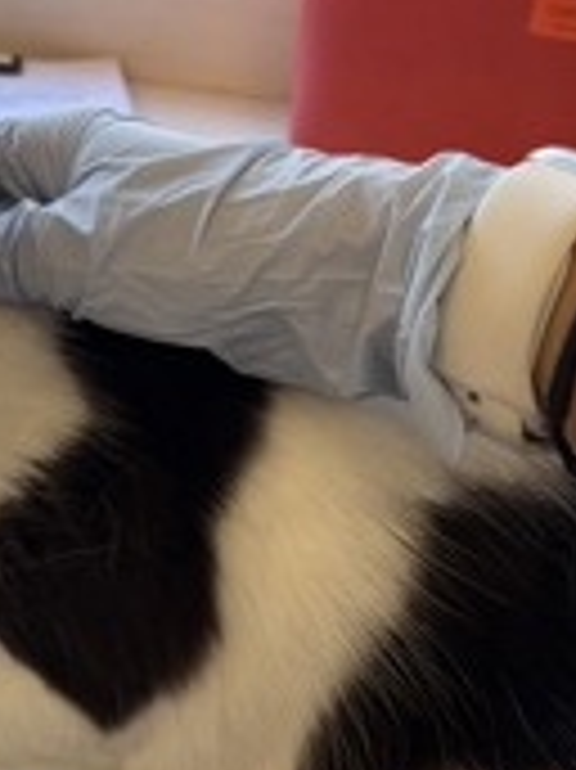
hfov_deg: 22.8
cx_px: 178
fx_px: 1422
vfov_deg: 30.3
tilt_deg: -35.7
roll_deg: -5.0
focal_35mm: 64
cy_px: 410
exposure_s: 1/183
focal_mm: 5.96
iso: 80
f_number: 1.6
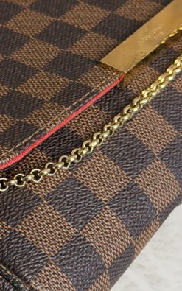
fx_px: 817
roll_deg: +3.1
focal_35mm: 103
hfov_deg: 12.5
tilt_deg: -41.9
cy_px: 174
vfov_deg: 20.2
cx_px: -20
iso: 100
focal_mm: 6.76
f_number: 1.78
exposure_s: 1/60
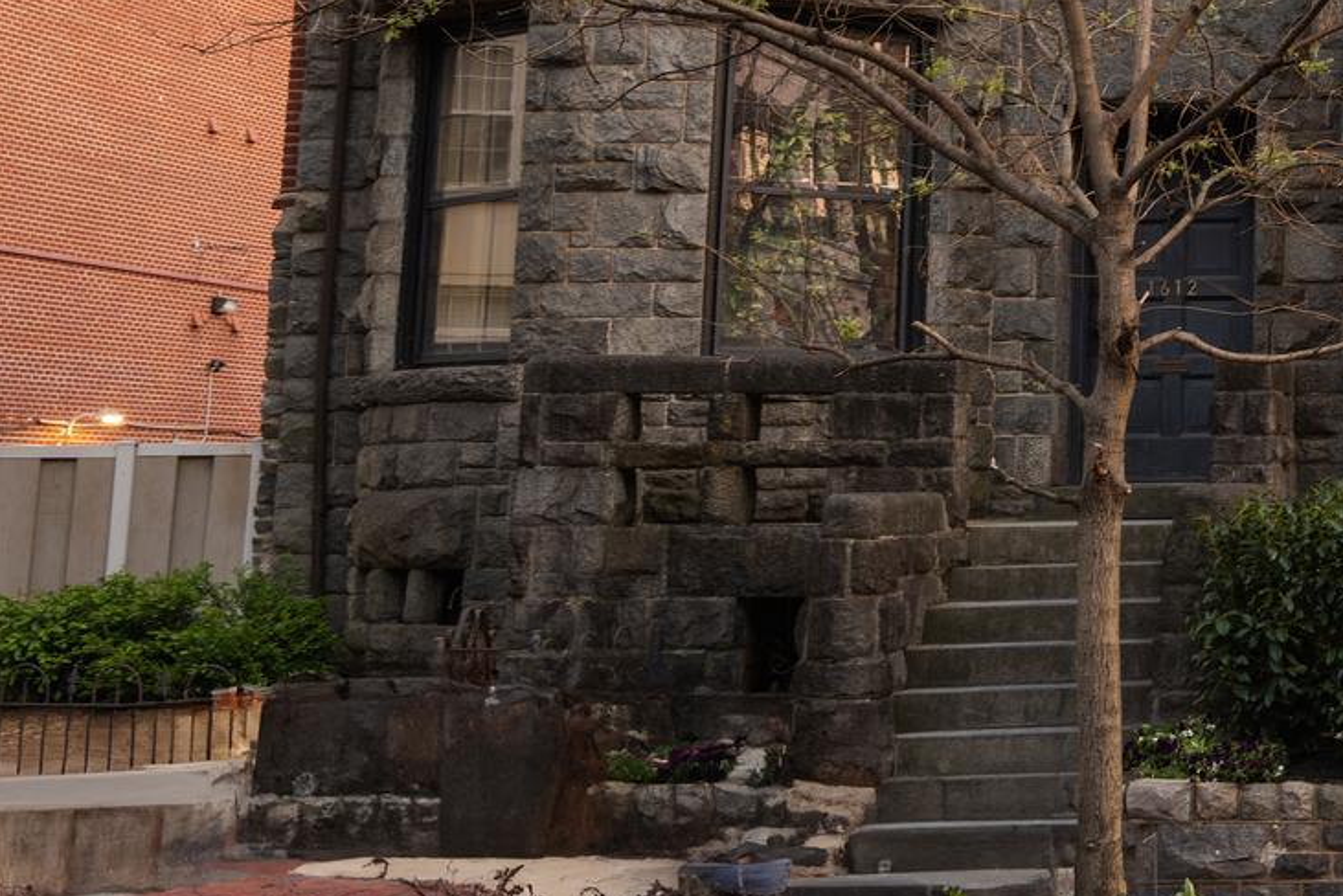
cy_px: -43
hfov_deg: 21.4
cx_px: 1848
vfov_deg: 15.9
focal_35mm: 84
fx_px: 3135
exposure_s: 1.6
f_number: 9
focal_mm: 30
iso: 160
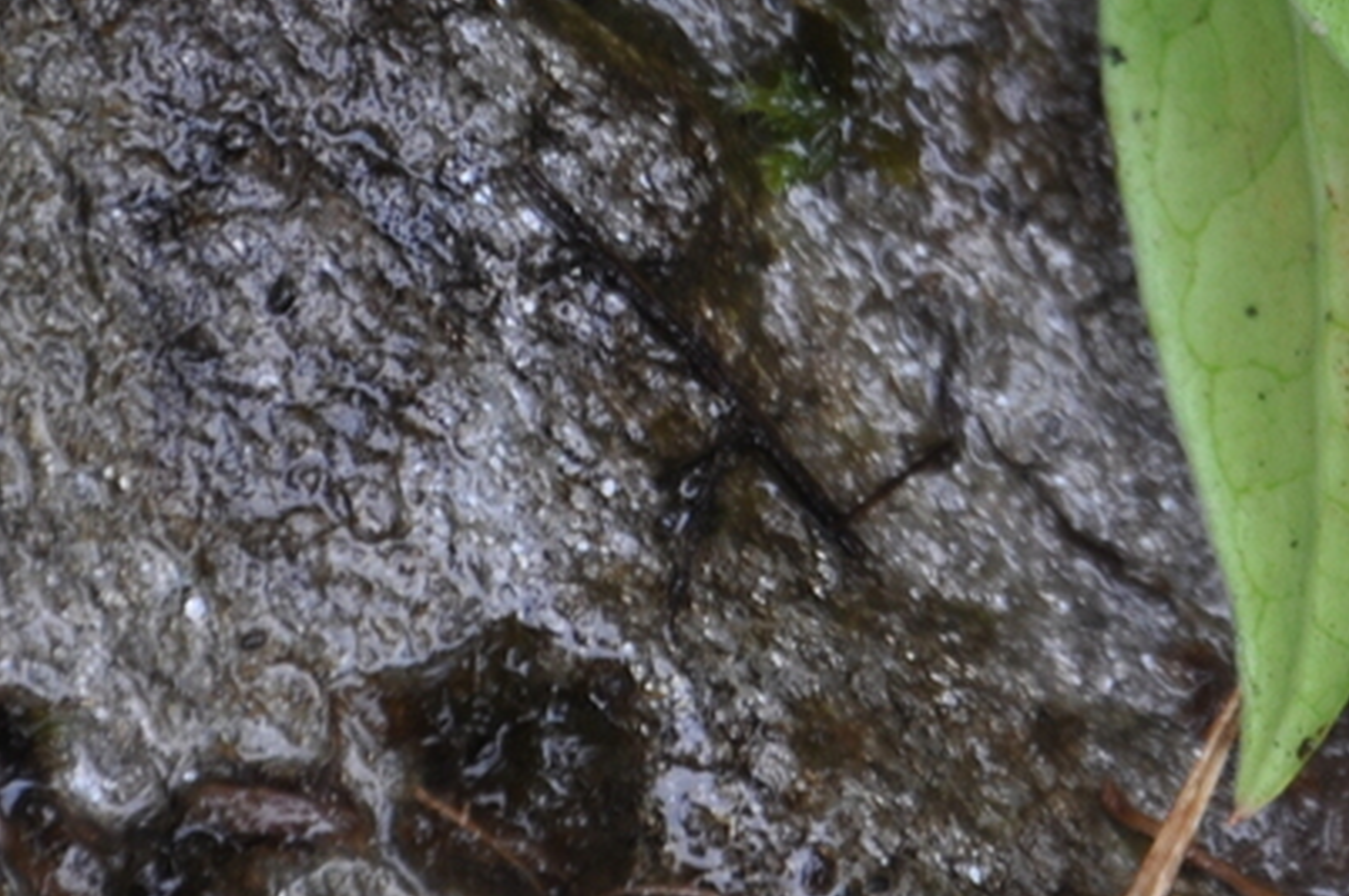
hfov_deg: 3.5
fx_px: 22002
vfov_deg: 2.3
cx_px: 1423
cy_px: -664
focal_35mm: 588
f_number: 5.6
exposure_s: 1/80
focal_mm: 105
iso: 400
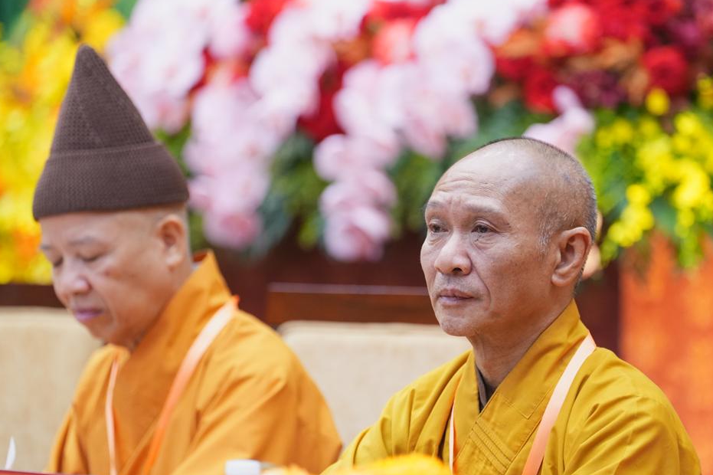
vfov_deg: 6.7
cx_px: 404
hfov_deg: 10.0
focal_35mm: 205
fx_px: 4058
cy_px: 286
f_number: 2.8
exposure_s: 1/200
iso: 2500
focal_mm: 159
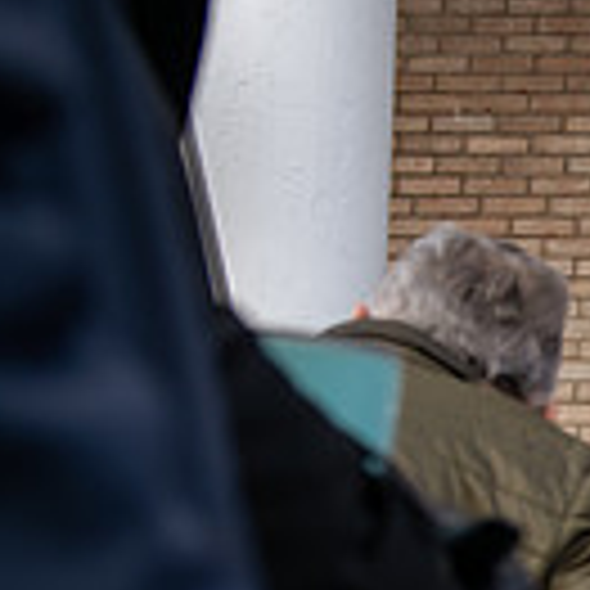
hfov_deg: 11.6
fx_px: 2623
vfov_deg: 12.5
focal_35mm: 136
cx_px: 1148
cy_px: 714
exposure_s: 1/400
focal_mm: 36
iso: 125
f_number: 3.2
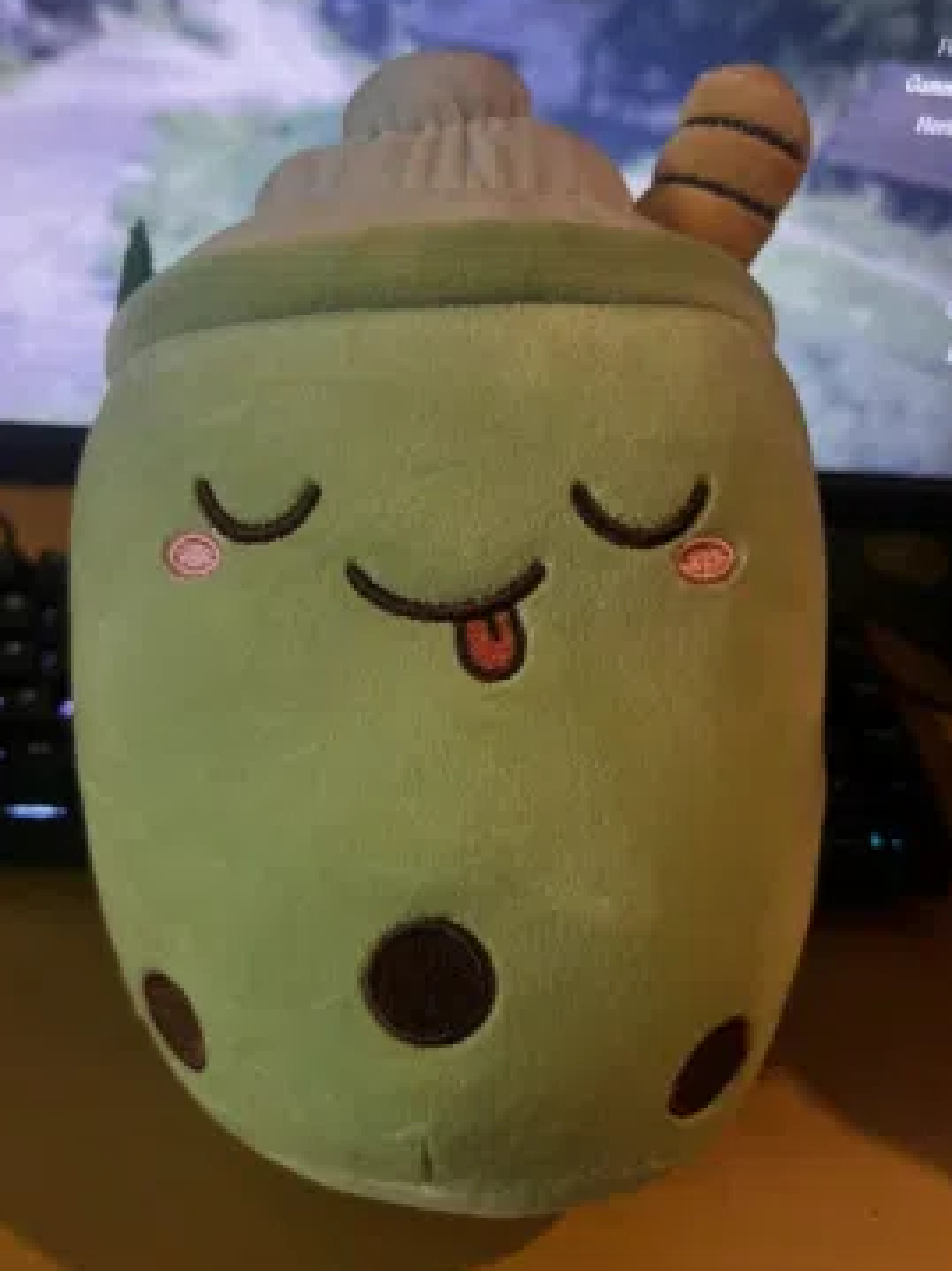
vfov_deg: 61.6
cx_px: 460
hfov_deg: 48.2
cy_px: 598
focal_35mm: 29
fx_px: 1064
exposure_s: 1/60
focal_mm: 5.7
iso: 400
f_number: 1.5
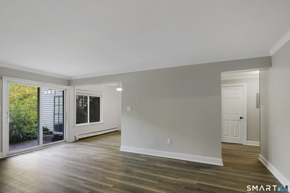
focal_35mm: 17
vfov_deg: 70.4
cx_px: 145
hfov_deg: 93.3
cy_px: 96
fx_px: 137
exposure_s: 1/5
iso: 100
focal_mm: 17
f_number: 11
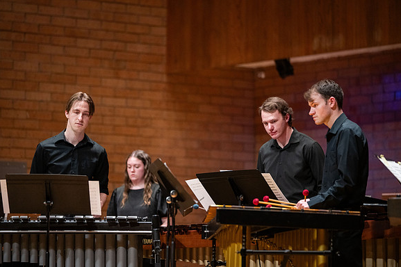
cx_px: 200
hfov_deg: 12.4
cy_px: 134
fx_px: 1848
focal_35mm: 166
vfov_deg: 8.3
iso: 2000
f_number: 2.8
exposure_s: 1/320
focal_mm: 165
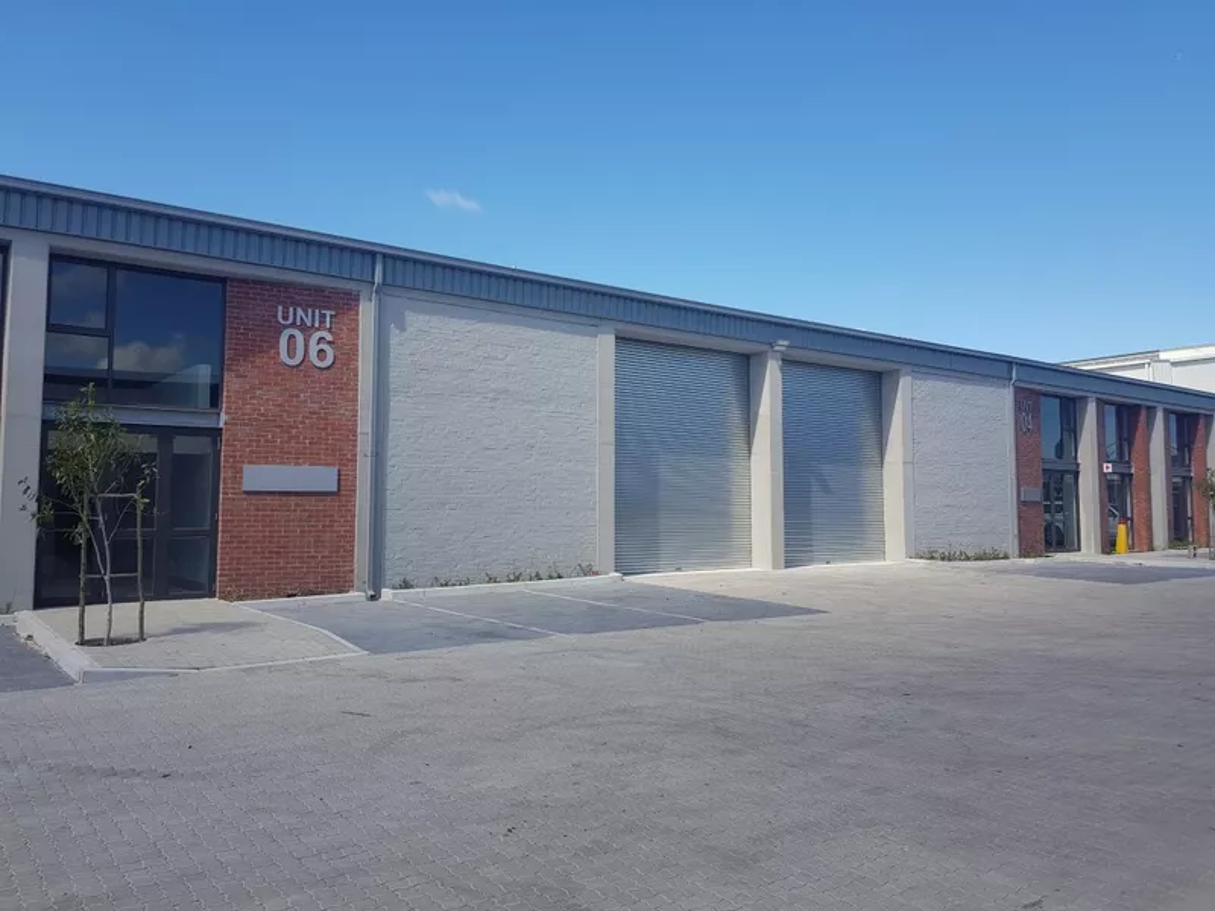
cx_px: 608
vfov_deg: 53.1
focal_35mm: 26
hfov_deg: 67.3
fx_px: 913
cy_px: 456
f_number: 1.7
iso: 40
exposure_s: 1/1796
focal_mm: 4.2
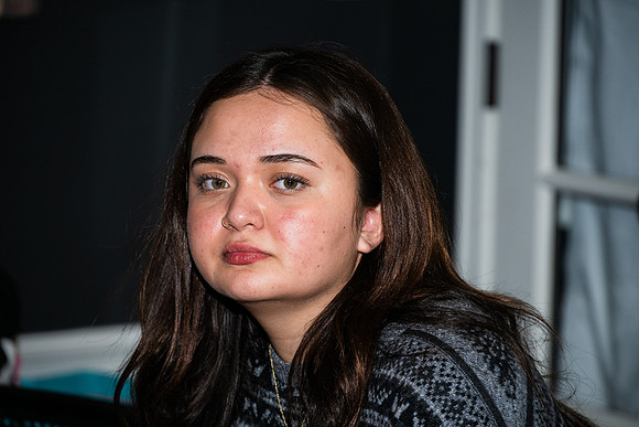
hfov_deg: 10.3
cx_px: 320
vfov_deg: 6.9
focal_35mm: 200
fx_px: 3551
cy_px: 214
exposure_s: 1/125
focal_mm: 200
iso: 400
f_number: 6.3
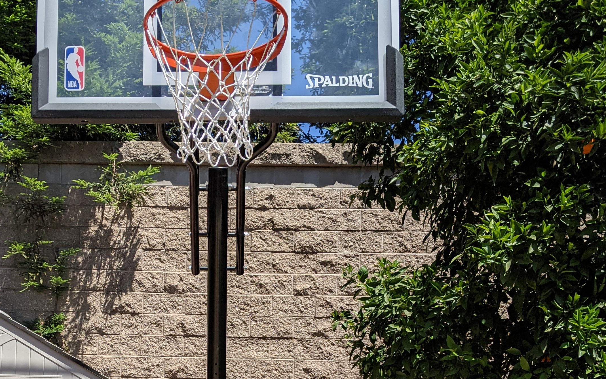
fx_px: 892
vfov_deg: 22.9
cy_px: 390
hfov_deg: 37.2
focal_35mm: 54
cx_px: 208
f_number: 1.8
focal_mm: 4.44
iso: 63
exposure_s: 1/3356
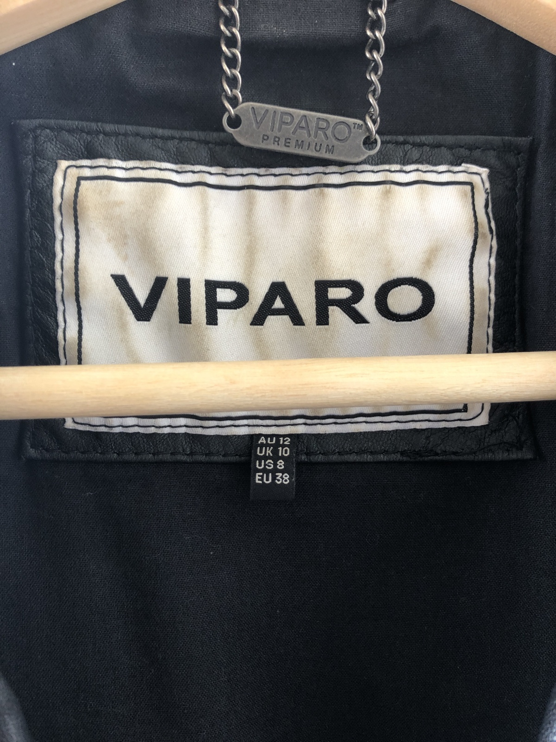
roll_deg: +0.2
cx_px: 278
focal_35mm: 28
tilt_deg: -5.6
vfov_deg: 63.4
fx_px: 600
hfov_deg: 49.7
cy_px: 371
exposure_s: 1/24
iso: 40
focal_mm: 4
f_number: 1.8
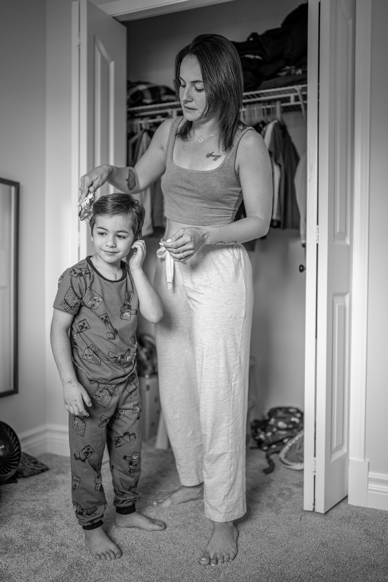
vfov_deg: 54.4
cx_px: 194
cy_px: 291
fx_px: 566
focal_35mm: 35
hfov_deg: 37.9
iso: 250
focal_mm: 35
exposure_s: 1/200
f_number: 1.2
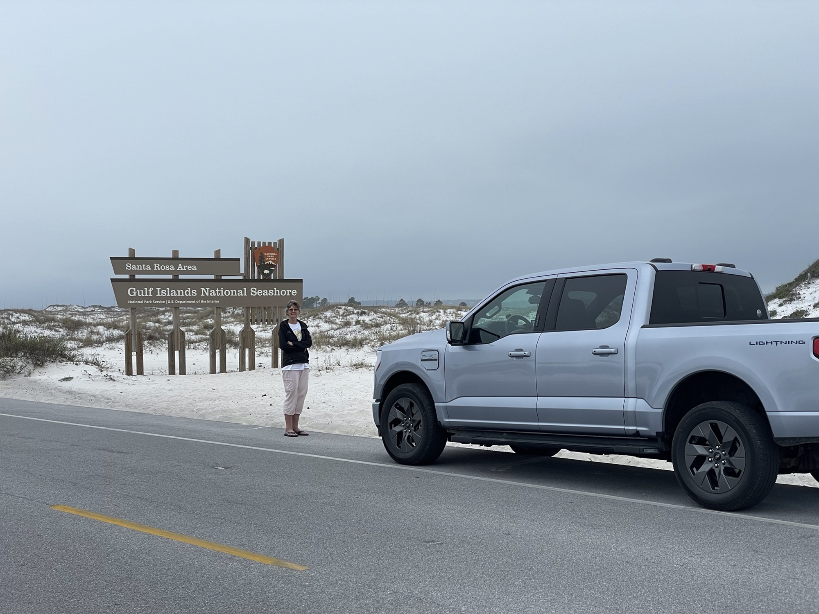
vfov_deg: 28.0
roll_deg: +0.7
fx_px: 1230
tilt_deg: +0.7
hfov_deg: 36.8
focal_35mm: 52
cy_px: 307
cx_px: 410
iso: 25
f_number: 2
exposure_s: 1/432
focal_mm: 6
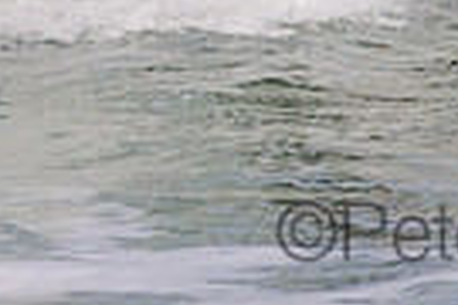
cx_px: 539
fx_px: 43799
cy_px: -330
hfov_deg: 0.6
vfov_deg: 0.4
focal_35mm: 3443
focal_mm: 800
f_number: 11
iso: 1400
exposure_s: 1/2000
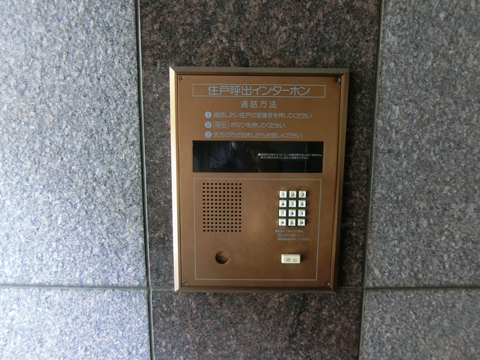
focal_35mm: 19
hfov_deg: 84.7
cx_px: 240
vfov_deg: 68.7
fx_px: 263
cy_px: 180
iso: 320
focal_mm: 4.06
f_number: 2.7
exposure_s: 1/8
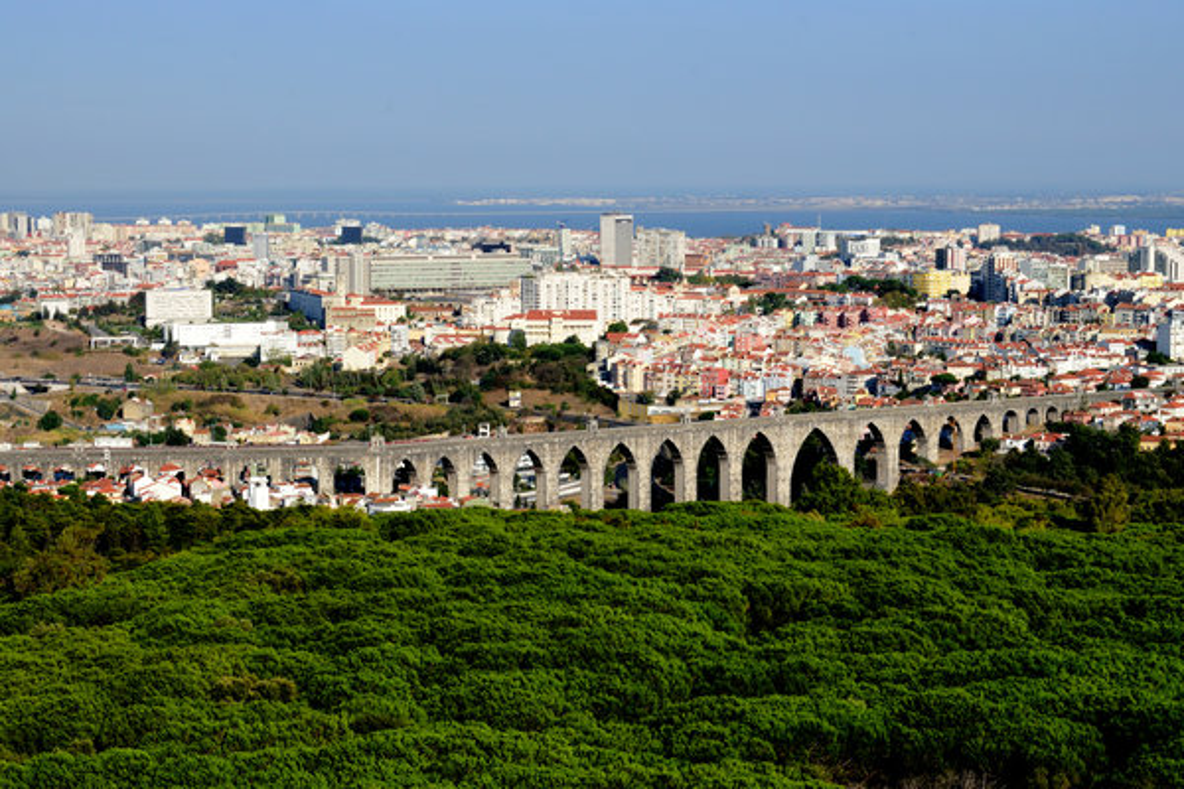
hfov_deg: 24.6
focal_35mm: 82
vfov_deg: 16.6
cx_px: 592
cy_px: 394
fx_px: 2713
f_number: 20
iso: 400
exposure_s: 1/200
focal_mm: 55
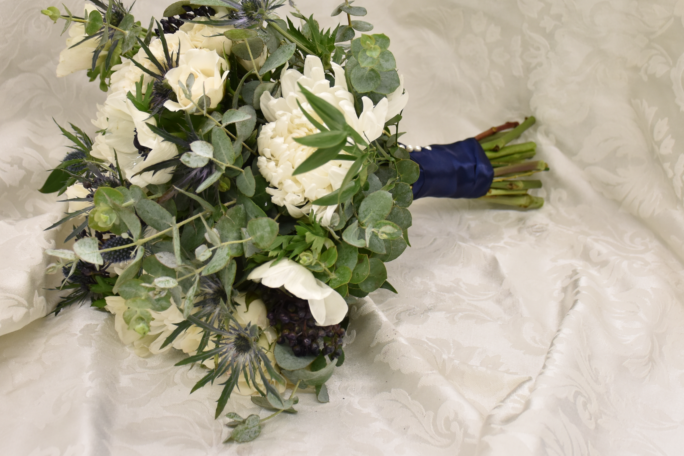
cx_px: 381
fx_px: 1311
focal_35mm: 69
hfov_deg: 29.2
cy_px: 133
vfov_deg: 19.6
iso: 500
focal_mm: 30
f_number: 4.5
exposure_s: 1/80
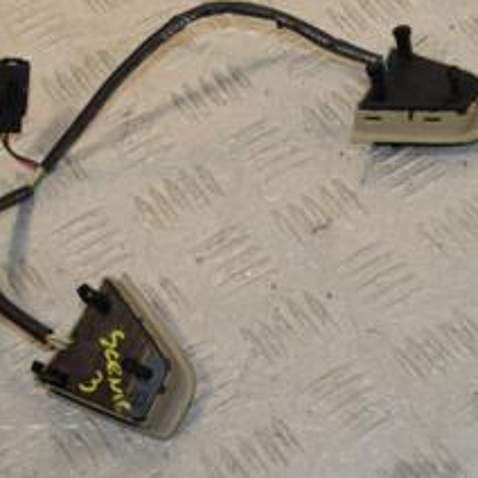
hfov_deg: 17.1
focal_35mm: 101
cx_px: 349
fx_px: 1578
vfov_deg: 17.2
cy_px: 196
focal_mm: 28
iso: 800
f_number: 9
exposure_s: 1/200
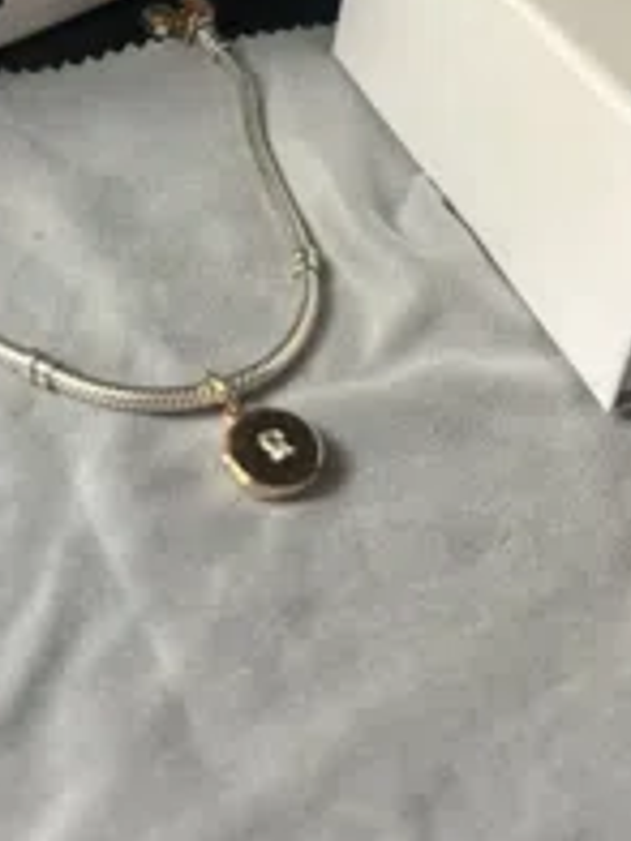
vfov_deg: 33.6
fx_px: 1288
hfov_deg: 27.4
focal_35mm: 53
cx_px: 210
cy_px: 39
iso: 320
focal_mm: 5.7
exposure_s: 1/50
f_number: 1.5
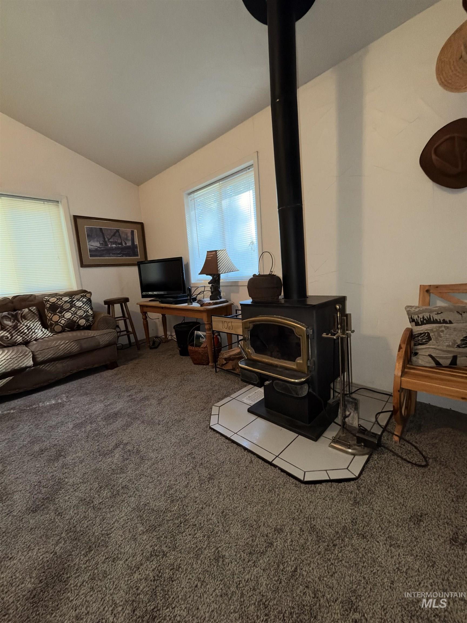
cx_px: 234
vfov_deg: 102.1
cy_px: 312
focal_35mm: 14
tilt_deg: -8.0
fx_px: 252
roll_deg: +3.1
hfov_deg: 85.7
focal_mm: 2.22
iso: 100
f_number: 2.2
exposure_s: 1/60
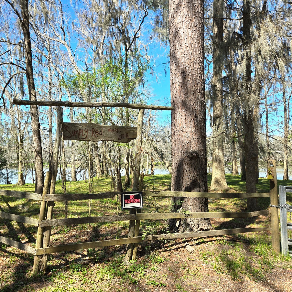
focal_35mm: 28
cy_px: 148
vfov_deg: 57.3
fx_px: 267
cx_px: 124
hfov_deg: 57.1
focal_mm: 5.4
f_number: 1.8
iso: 25
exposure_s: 1/833
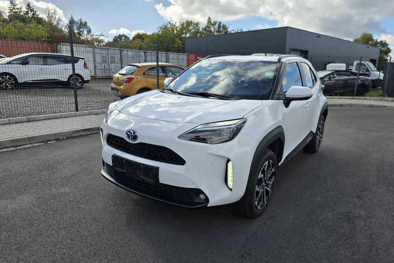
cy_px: 134
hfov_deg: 73.7
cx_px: 197
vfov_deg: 53.2
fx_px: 263
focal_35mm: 24
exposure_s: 1/5153
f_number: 1.7
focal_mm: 6.3
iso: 80
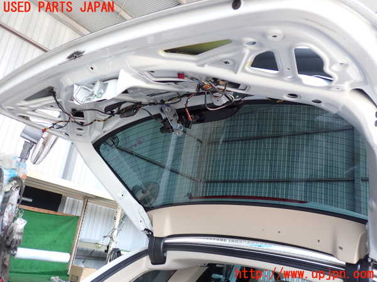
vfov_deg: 46.8
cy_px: 141
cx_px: 188
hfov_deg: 60.0
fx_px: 327
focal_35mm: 30
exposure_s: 1/60
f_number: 2.3
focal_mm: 5.4
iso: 100
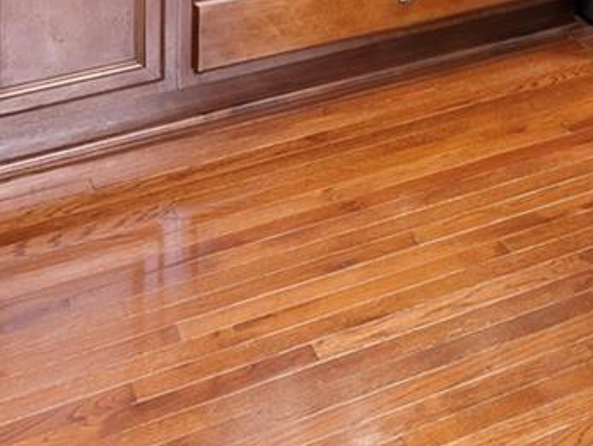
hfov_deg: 19.5
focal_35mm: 85
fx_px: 1458
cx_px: 930
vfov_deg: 13.4
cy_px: -587
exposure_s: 1.6
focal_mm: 15
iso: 100
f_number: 11
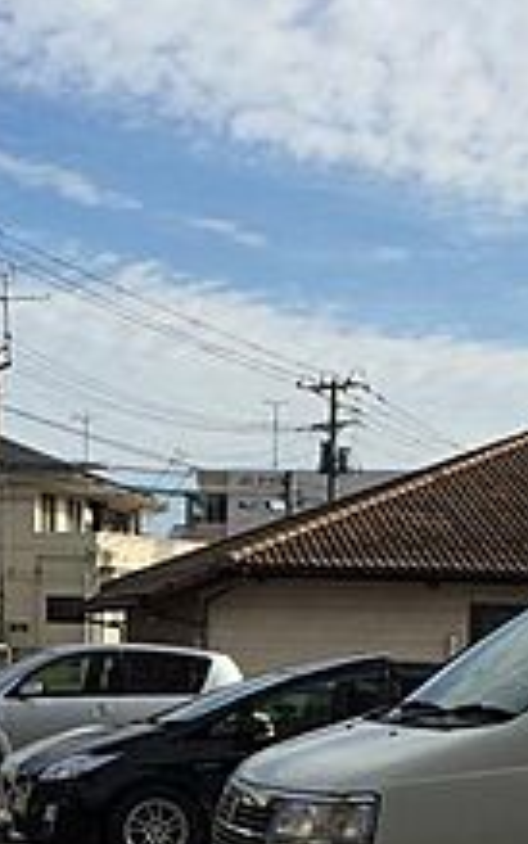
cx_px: 204
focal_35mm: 93
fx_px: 2140
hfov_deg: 14.1
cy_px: 771
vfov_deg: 21.8
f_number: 2.2
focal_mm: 4.12
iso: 40
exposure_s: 1/2564
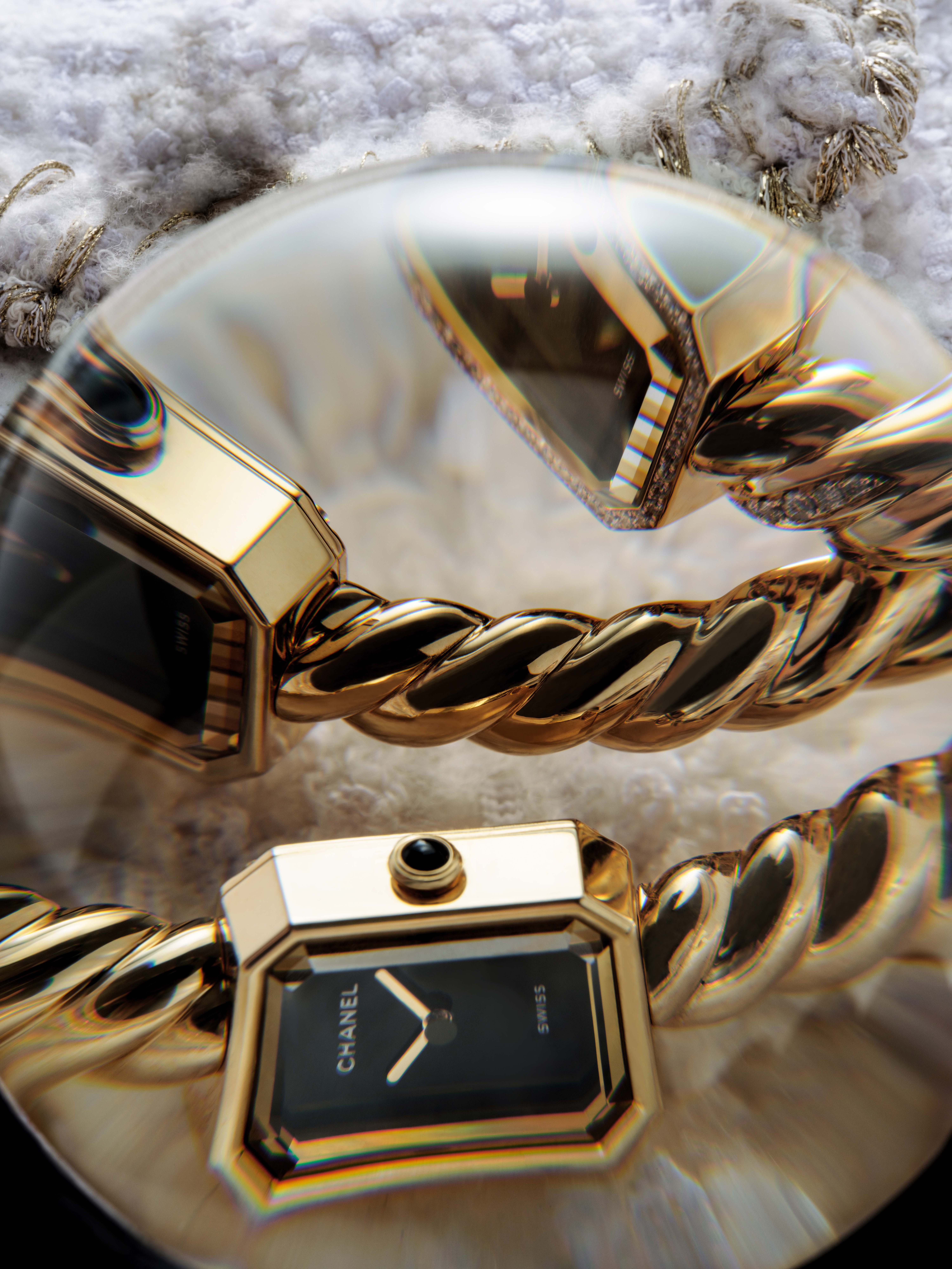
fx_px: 3484
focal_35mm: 95
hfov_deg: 15.6
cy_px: 634
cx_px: 476
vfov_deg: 20.7
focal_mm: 120
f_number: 26
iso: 250
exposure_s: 1/125
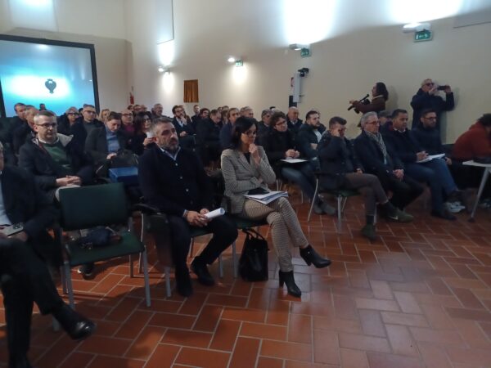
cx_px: 246
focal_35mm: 25
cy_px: 184
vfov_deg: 54.9
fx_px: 355
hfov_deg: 69.4
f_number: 1.8
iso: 1000
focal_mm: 4.6
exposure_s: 1/20
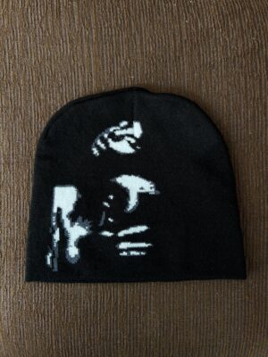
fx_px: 268
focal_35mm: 26
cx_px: 134
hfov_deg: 53.1
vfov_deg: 67.3
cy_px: 178
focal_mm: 5.7
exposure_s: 1/50
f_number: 1.5
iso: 80
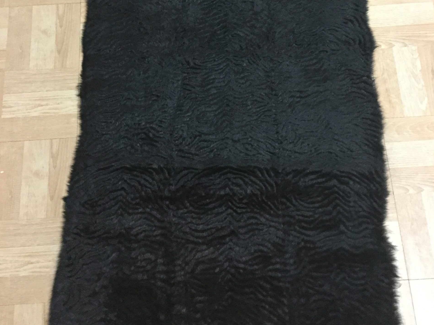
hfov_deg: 44.8
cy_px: 101
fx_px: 527
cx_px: 220
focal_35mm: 42
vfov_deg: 33.9
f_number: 2.4
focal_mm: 3.3
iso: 250
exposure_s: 1/30
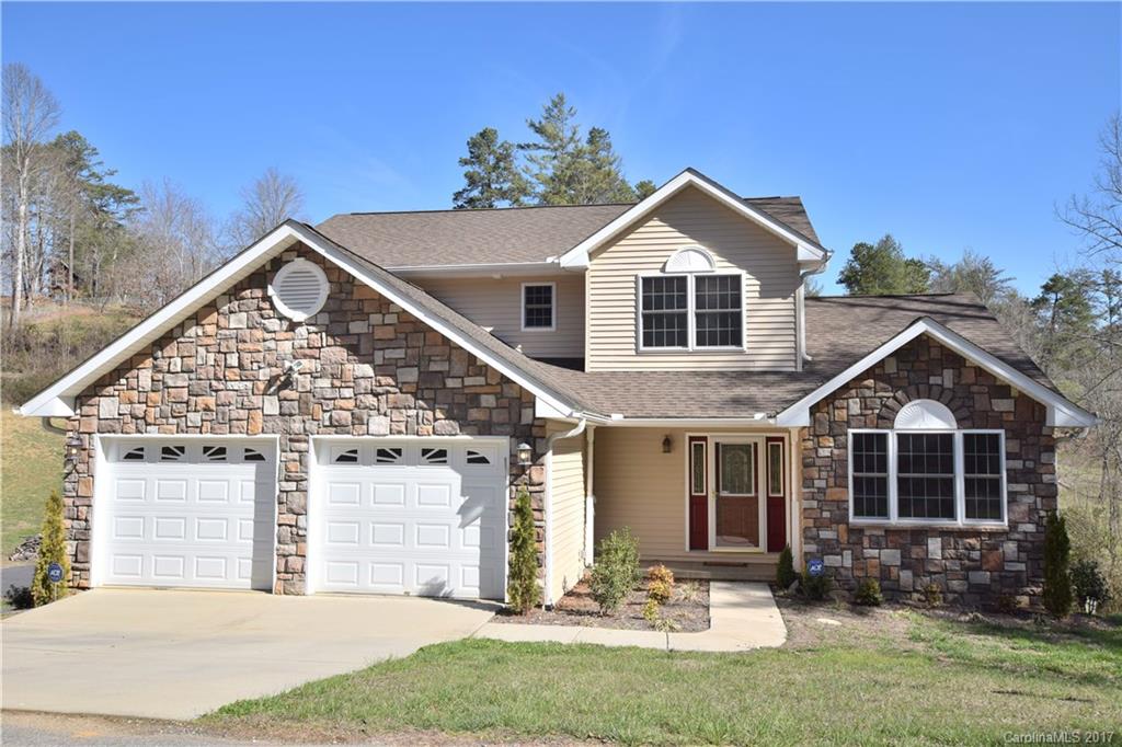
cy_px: 374
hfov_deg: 61.9
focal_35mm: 30
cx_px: 561
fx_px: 935
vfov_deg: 43.6
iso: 200
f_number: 8
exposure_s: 1/400
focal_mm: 20
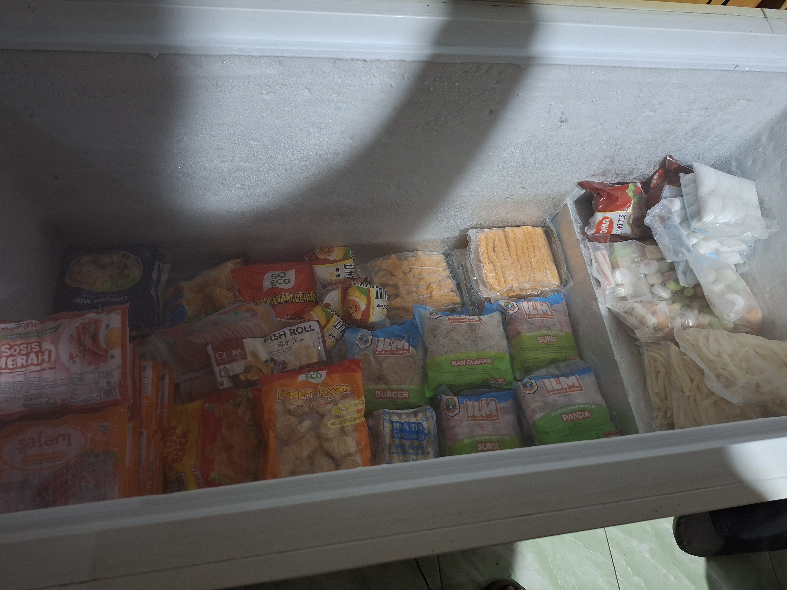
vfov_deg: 58.9
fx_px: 523
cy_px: 295
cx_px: 394
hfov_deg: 73.9
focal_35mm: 23
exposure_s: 1/30
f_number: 1.8
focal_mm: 5.54
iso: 400
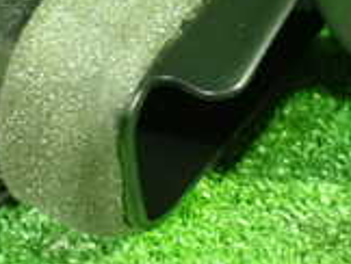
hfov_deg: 14.8
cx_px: 139
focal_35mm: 133
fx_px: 1351
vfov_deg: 11.1
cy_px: -9
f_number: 2.5
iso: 1600
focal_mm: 6.37
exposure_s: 1/25
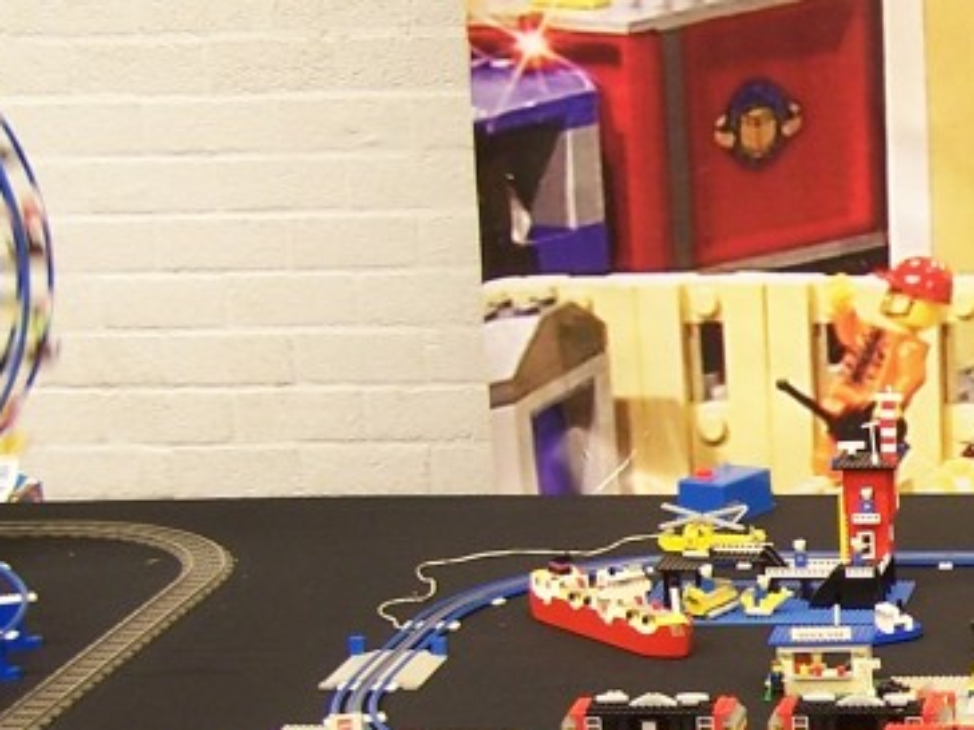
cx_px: 1244
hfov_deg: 17.3
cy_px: 685
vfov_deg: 13.7
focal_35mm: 107
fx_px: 3011
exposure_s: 1/2
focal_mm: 6.3
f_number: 2.8
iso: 80
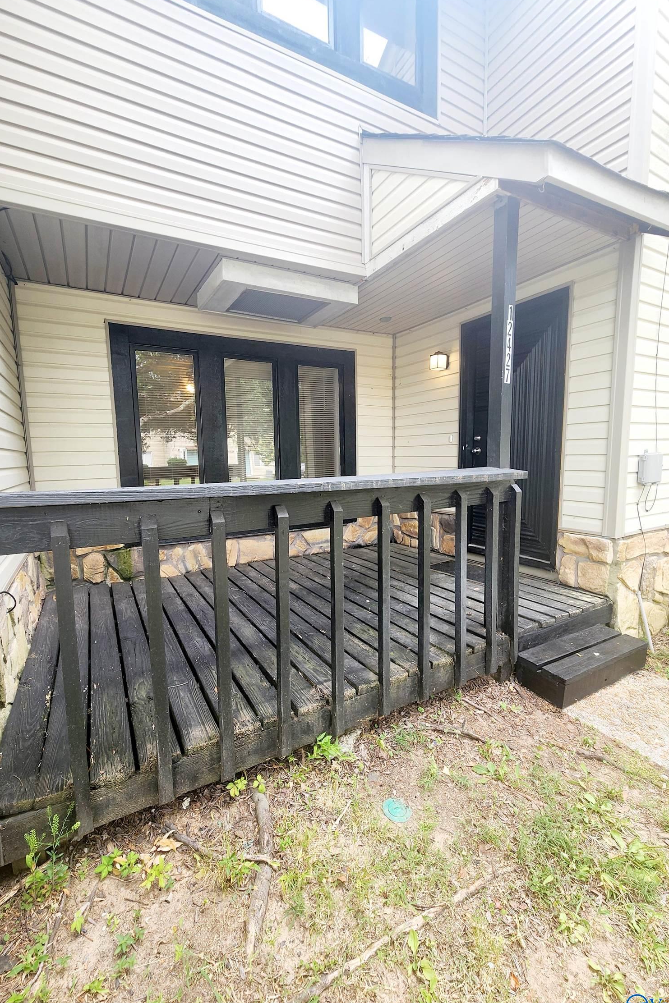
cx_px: 323
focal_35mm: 14
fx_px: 390
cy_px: 506
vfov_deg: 104.3
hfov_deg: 81.2
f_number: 2.2
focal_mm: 2.2
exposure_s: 1/135
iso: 50
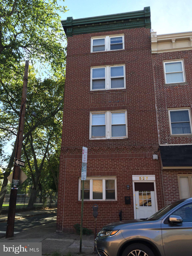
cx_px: 96
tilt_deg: +18.2
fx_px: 214
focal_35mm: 29
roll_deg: -0.8
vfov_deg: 61.7
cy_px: 128
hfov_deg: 48.2
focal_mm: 4.15
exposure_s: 1/425
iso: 32
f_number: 2.2
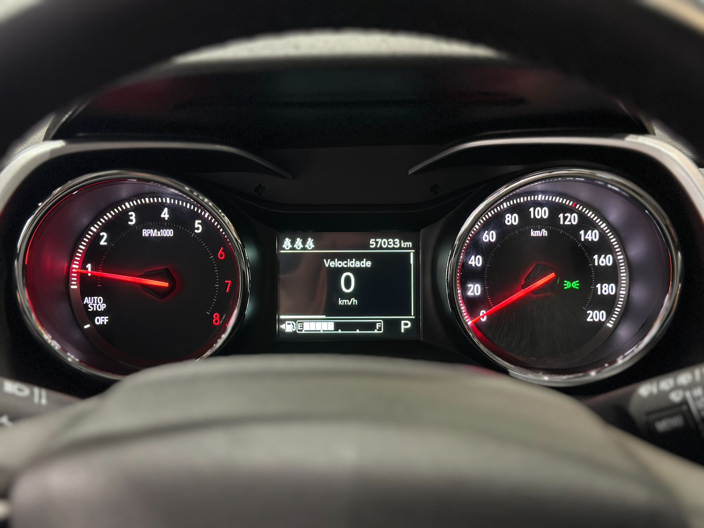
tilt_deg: -18.7
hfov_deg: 39.7
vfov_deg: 30.3
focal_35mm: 48
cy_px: 264
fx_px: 976
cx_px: 352
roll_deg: -0.4
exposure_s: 1/31
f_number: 1.78
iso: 320
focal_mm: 6.86
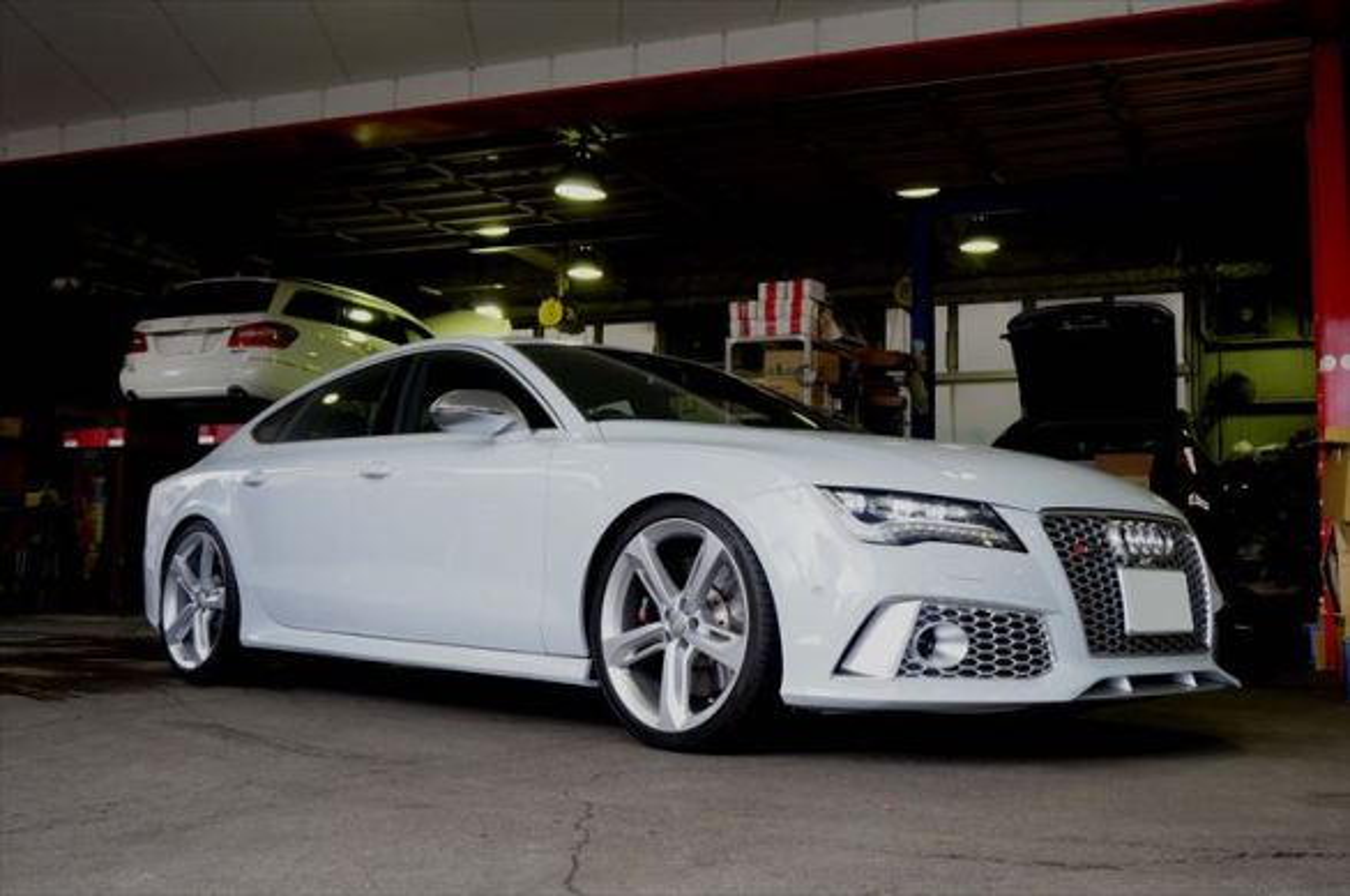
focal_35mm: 38
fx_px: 1404
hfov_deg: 51.3
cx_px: 675
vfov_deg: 35.4
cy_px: 448
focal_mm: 25
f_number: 5.6
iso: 400
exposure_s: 1/50
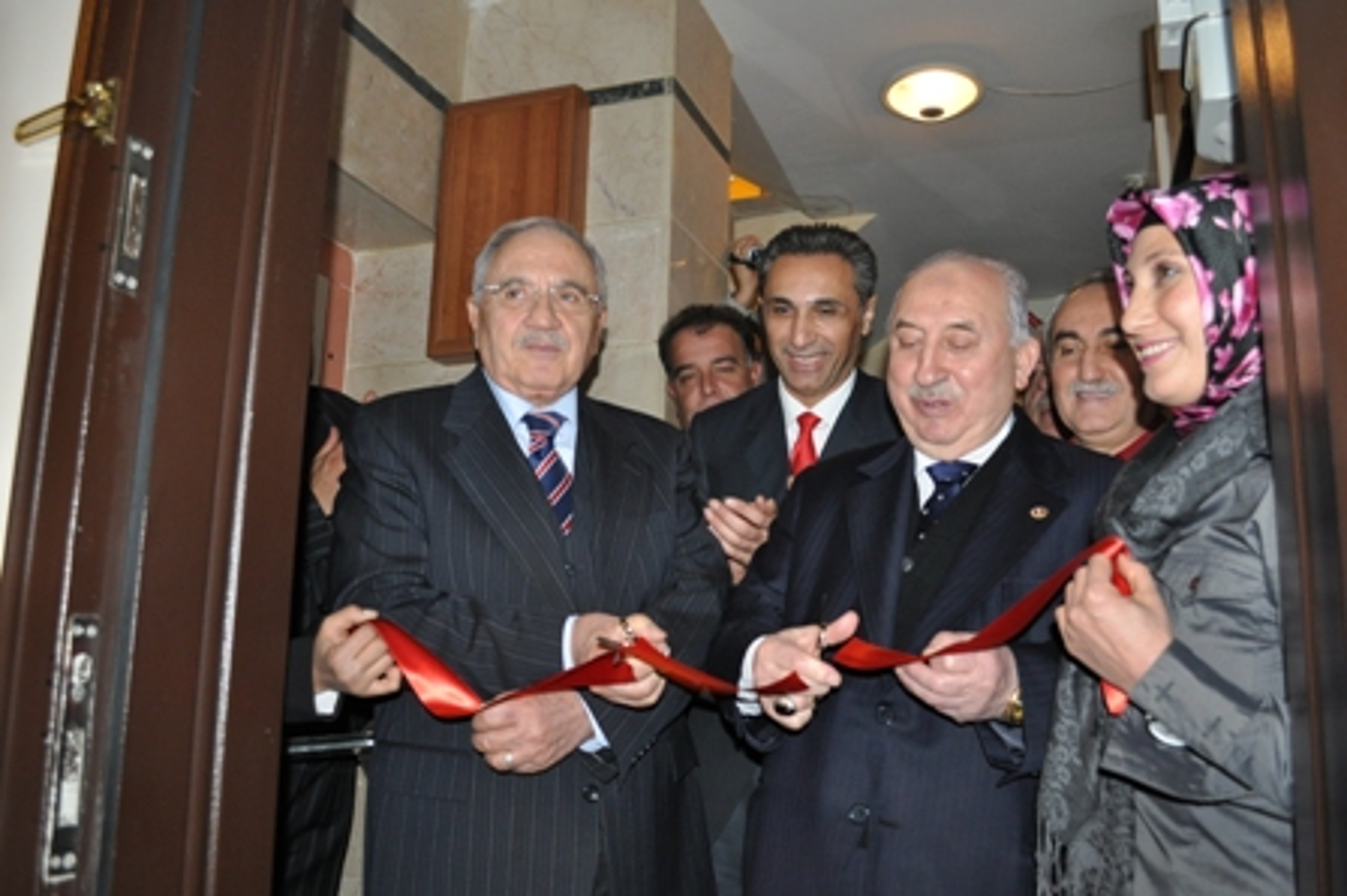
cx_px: 674
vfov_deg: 43.5
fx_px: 1122
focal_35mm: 30
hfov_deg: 62.0
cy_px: 448
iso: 800
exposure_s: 1/60
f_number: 3.8
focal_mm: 20
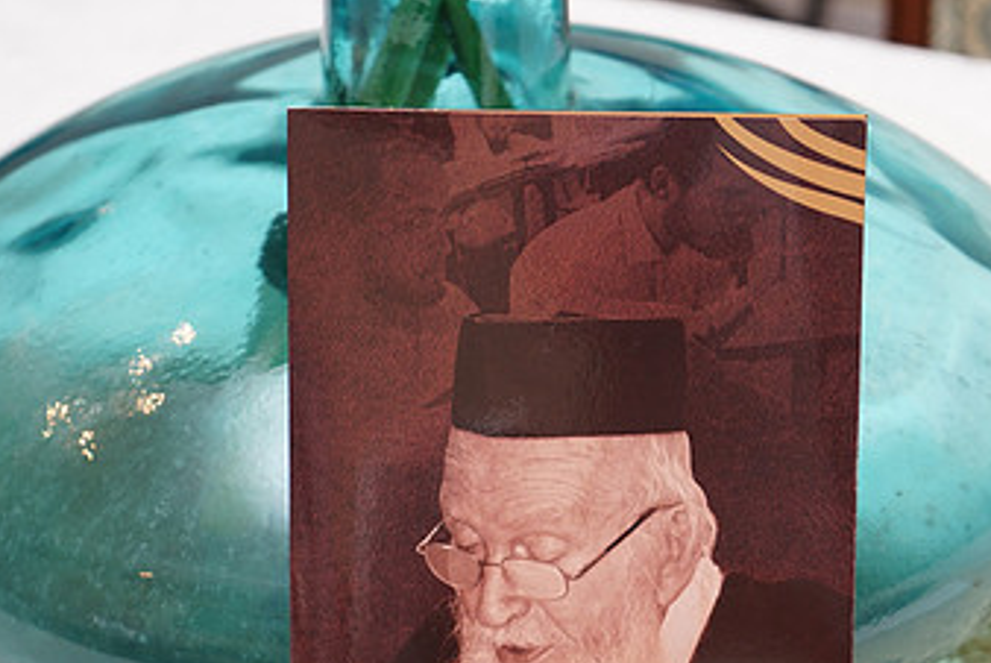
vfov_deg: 11.4
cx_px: 534
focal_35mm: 120
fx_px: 3306
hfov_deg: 17.0
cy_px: 541
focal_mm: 70
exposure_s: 1/100
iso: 400
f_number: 5.6
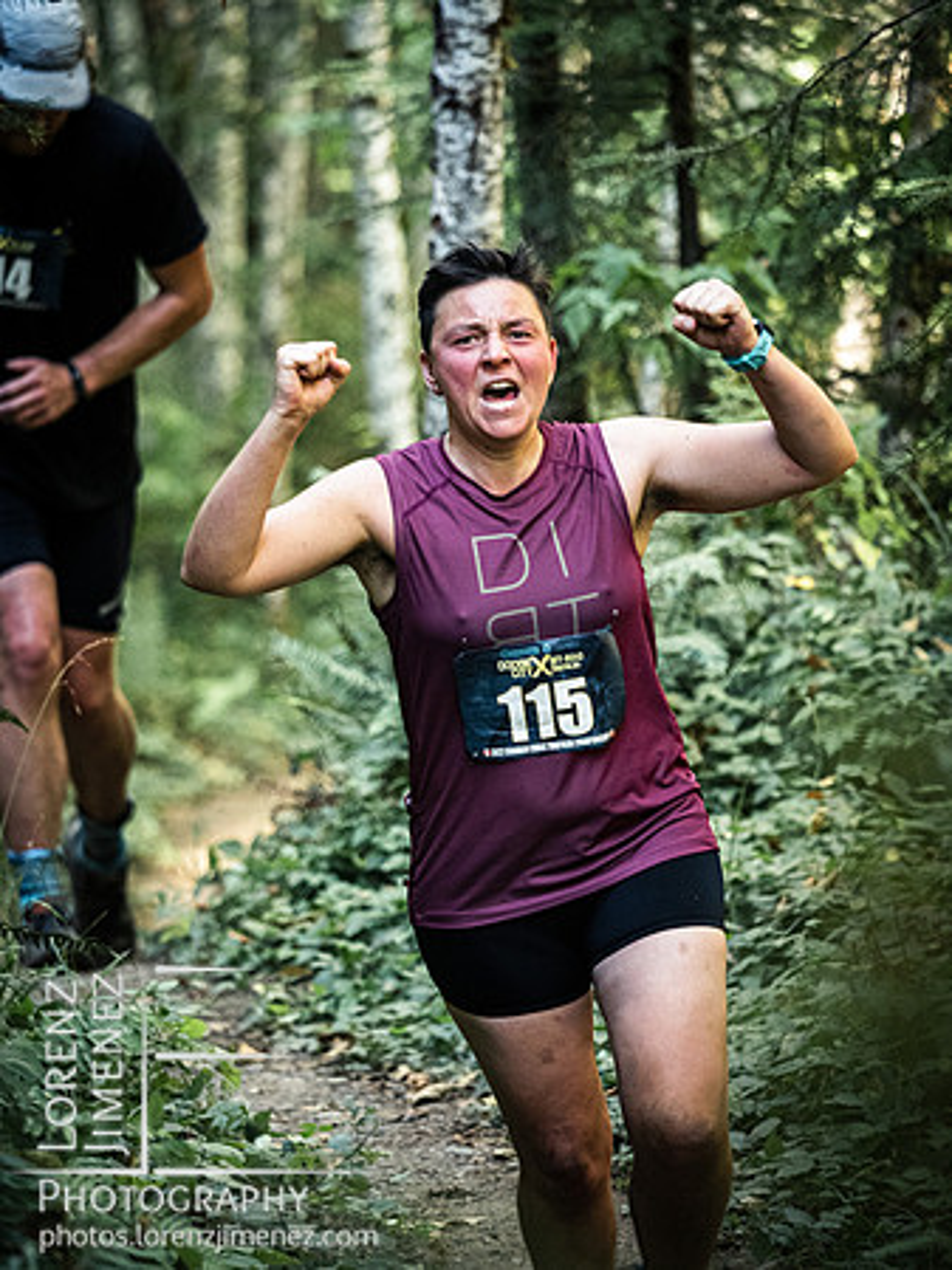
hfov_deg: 5.0
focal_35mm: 300
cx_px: 476
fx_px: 11011
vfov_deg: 6.6
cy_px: 635
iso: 3200
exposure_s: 1/500
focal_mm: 150
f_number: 2.8
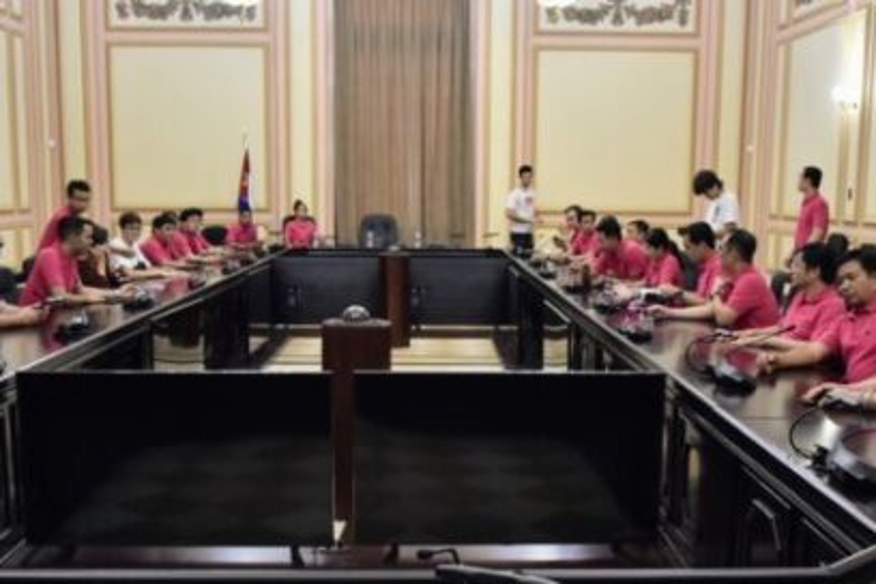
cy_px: 292
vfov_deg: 47.9
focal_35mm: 27
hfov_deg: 67.4
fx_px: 657
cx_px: 438
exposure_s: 1/40
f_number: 3.5
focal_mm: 18
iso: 800
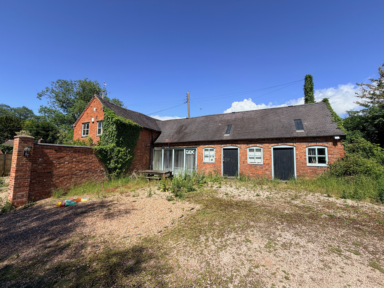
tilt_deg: +5.6
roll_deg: -0.9
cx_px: 192
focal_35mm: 14
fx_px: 155
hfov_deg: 102.1
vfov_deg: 85.7
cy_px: 144
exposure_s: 1/770
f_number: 2.2
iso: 25
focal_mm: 2.22
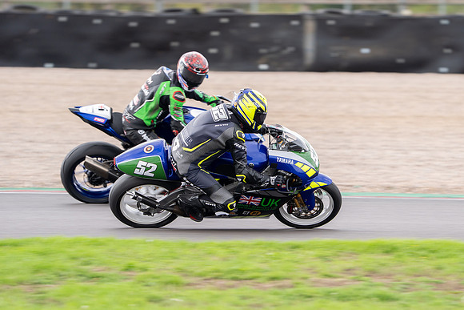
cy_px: 159
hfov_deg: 4.1
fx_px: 6544
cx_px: 294
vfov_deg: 2.7
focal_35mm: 508
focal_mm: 400
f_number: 5
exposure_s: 1/400
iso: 400
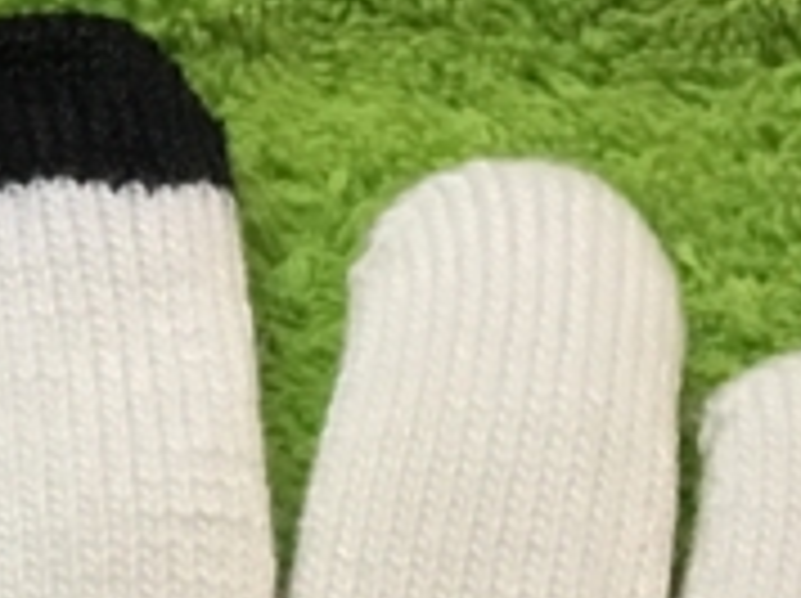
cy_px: 1439
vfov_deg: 8.2
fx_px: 3859
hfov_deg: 10.9
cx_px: -738
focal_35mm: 167
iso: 160
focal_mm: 4.15
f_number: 2.2
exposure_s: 1/30
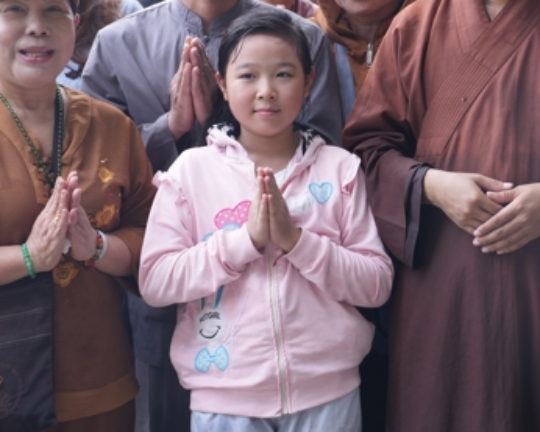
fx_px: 2846
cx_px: 439
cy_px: 121
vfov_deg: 8.7
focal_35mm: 178
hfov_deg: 10.8
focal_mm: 101
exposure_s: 1/125
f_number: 4.5
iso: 125
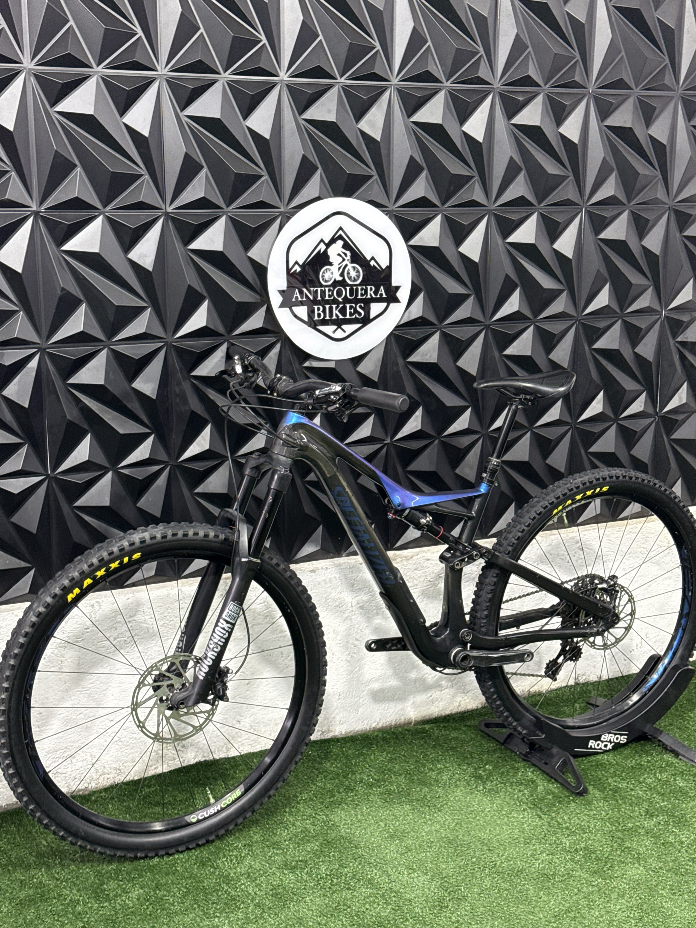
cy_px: 464
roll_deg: -0.7
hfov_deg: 30.3
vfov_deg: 39.7
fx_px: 1287
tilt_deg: -11.4
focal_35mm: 48
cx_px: 348
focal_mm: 6.76
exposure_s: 1/60
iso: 250
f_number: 1.78
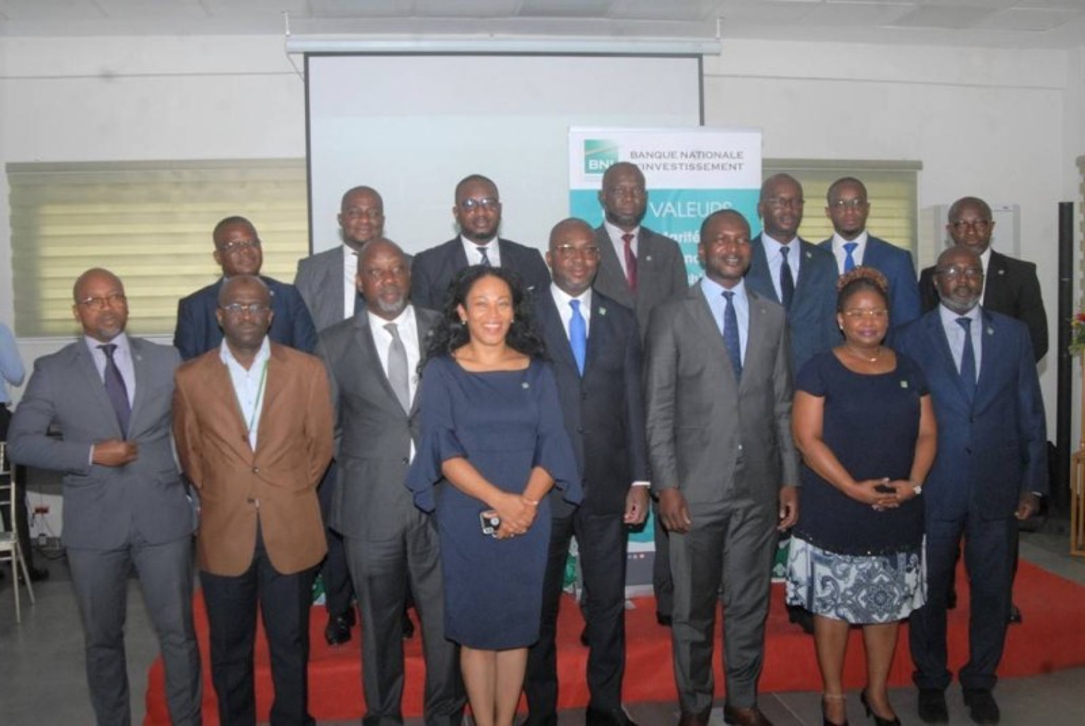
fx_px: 1086
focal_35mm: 36
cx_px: 542
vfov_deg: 36.9
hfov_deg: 53.1
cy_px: 363
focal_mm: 24
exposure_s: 1/125
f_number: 10
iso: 500
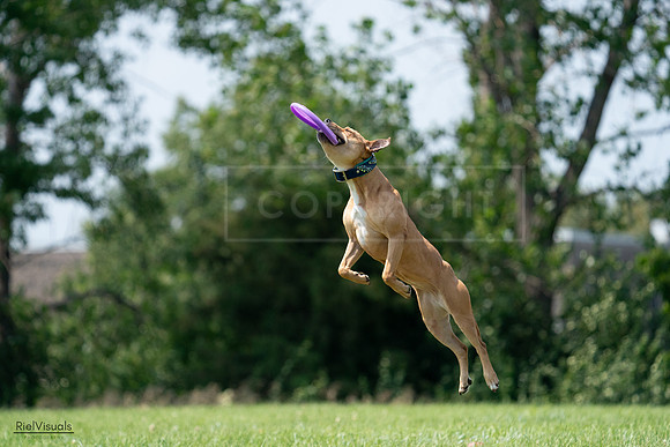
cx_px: 335
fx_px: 6348
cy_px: 224
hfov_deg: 6.0
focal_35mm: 341
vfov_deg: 4.0
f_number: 6.3
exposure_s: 1/4000
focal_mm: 341
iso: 1600
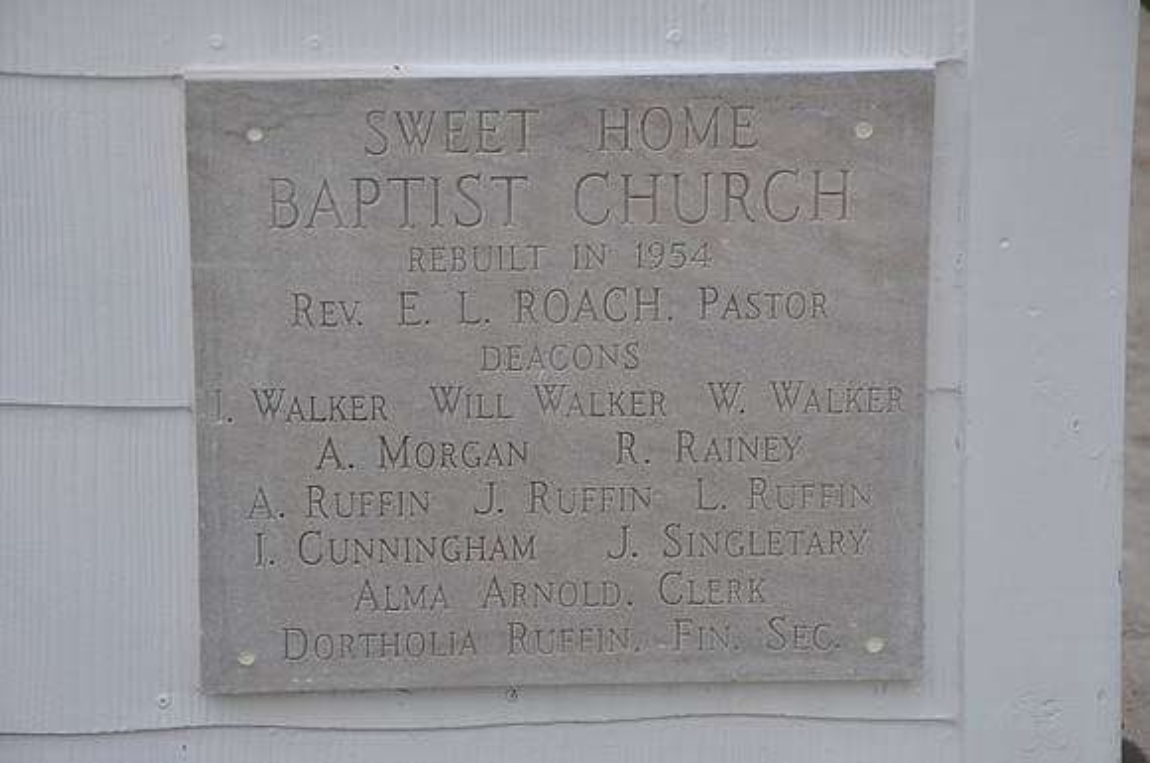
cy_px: 382
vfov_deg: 9.9
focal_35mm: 138
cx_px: 575
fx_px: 4402
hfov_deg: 14.9
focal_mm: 92
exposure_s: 1/320
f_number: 9
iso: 200
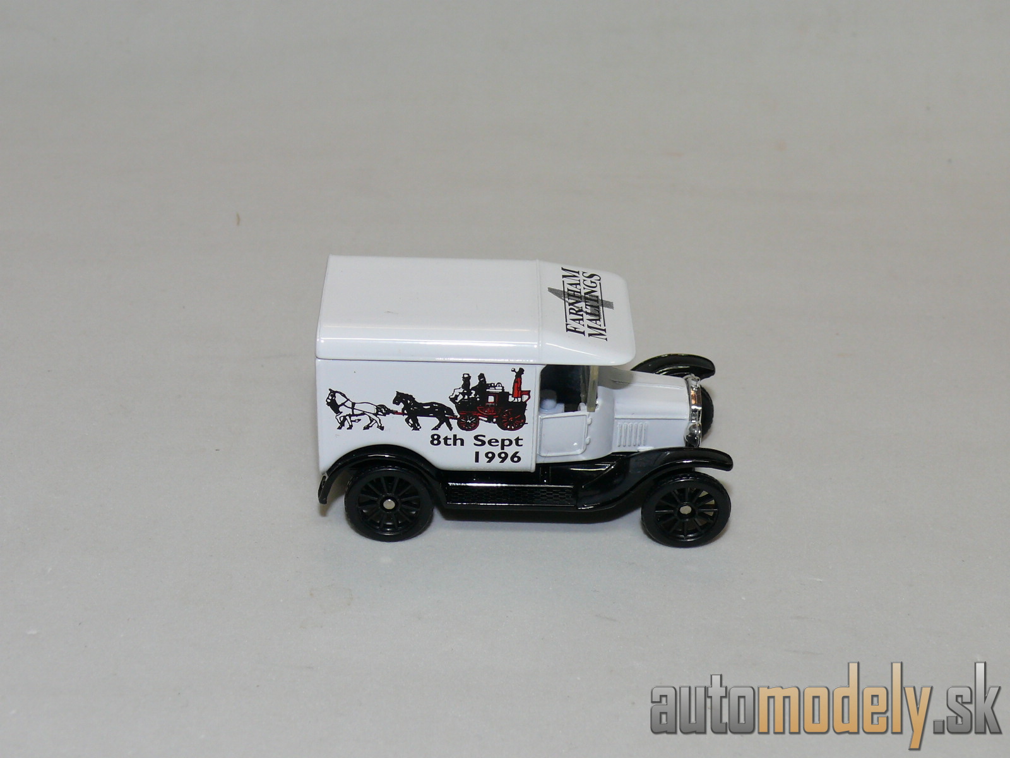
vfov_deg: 24.0
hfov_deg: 31.7
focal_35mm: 61
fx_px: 1780
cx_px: 505
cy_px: 379
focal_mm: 10.2
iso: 100
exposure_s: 1/30
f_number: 4
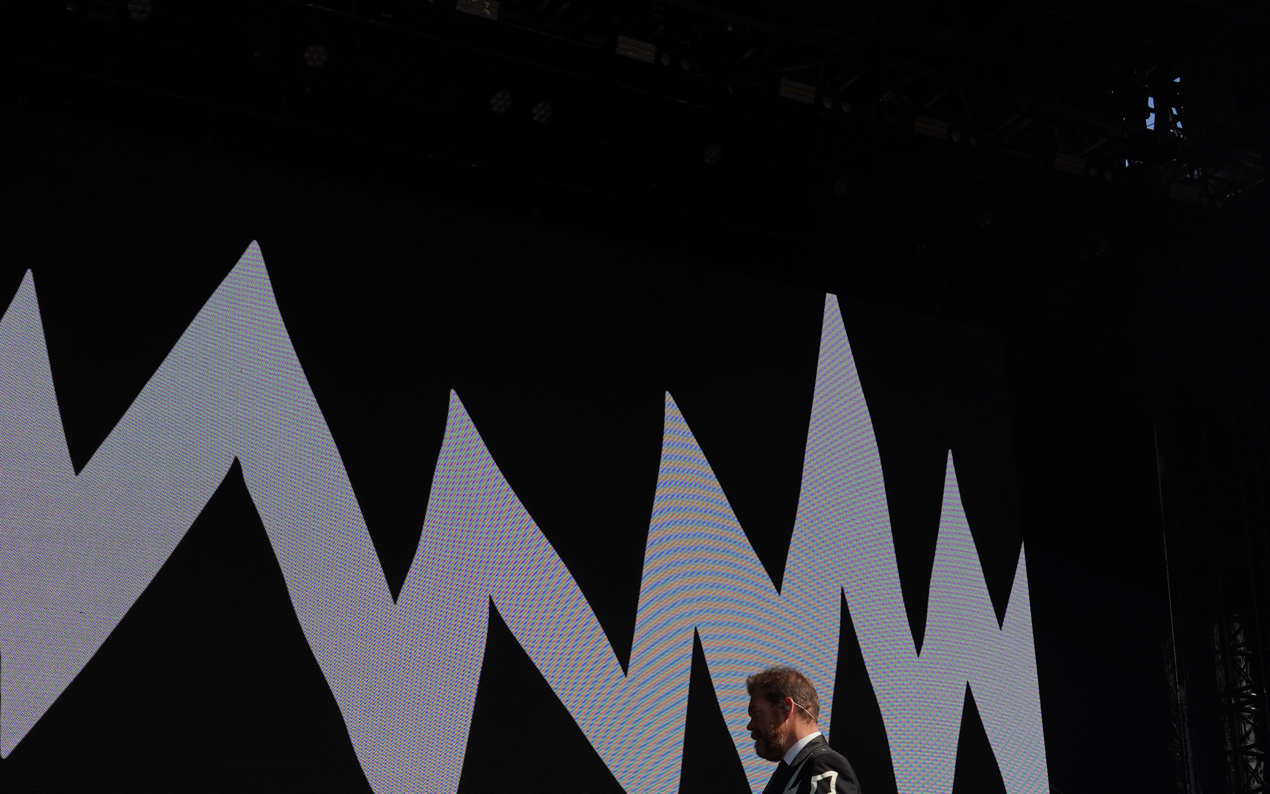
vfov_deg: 20.3
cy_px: 675
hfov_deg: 32.5
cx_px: 636
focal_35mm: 63
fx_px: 2181
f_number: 8
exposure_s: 1/640
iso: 100
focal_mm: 33
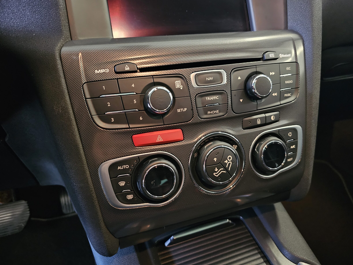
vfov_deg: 56.8
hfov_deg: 71.6
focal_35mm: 24
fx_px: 245
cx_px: 182
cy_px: 127
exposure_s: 1/25
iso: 1600
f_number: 1.7
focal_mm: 6.3
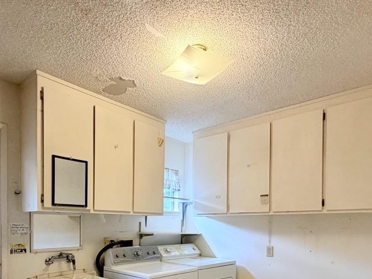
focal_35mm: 27
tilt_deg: -1.3
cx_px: 156
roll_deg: -0.4
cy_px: 230
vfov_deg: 48.0
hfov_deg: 64.9
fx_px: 290
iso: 200
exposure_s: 1/120
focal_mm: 2.22
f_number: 2.2
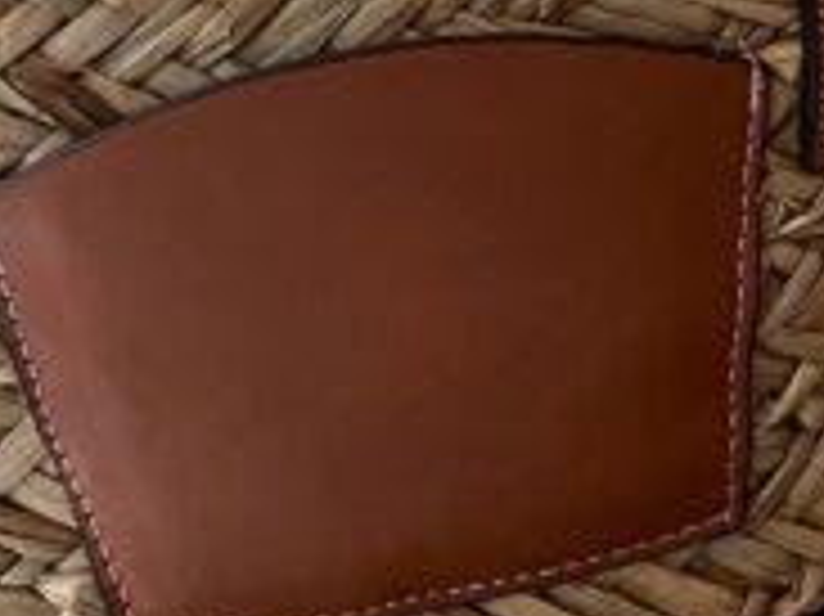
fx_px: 2593
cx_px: 1072
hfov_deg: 17.0
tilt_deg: -12.9
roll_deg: -0.9
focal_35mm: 109
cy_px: -261
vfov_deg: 13.0
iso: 200
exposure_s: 1/50
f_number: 1.8
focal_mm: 4.25
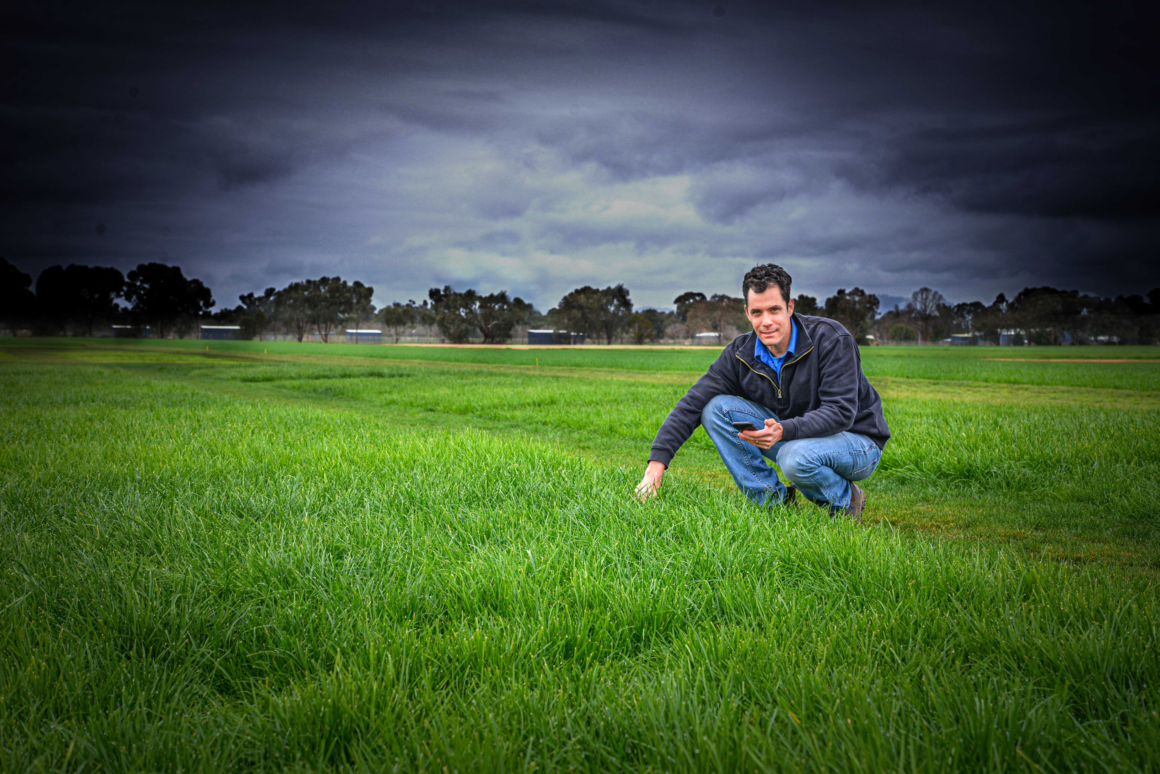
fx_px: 1773
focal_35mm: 55
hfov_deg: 36.2
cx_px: 580
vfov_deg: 24.6
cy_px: 387
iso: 200
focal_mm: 55
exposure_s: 1/200
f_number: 7.1
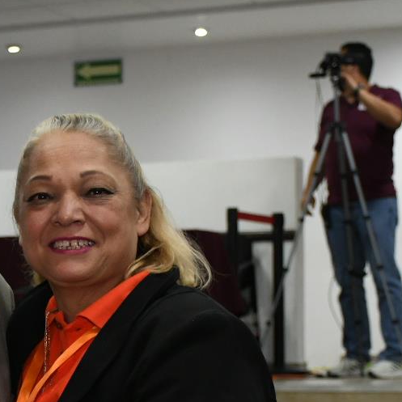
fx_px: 1747
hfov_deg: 13.0
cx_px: 26
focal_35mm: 133
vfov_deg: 13.0
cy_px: 402
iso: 1600
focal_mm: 32
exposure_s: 1/100
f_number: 4
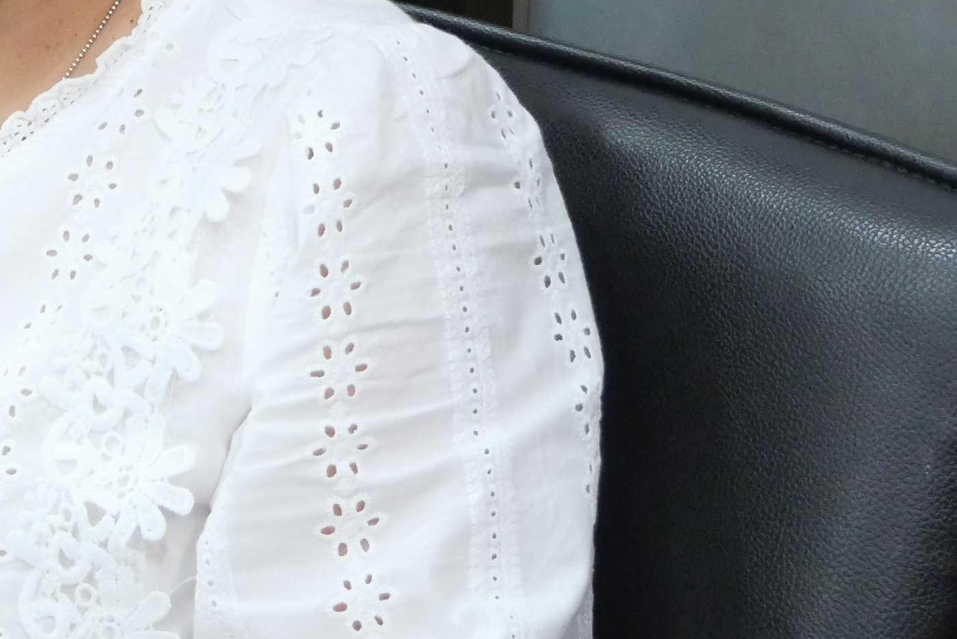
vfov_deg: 11.3
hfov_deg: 16.7
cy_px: -131
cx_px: -70
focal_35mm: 119
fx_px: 3165
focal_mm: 22
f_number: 4.2
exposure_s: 1/40
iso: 3200
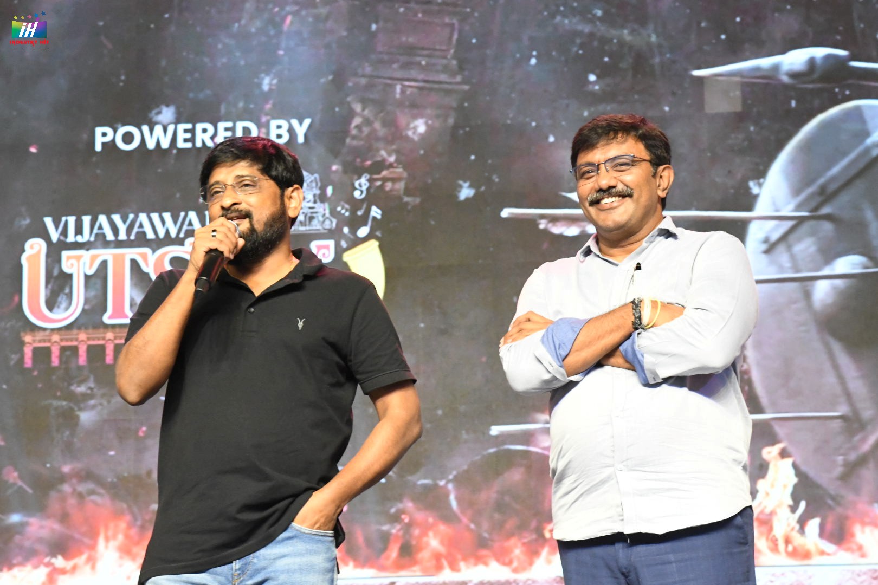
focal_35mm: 123
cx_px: 439
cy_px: 292
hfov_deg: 16.7
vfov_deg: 11.1
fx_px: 3000
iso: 5000
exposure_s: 1/125
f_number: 10
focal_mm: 82
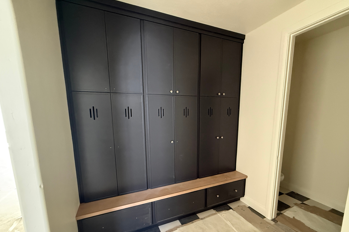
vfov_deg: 73.1
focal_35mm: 16
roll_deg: +1.0
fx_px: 155
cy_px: 137
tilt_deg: -8.7
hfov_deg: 96.7
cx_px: 180
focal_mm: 2.22
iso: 1000
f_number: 2.2
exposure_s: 1/60
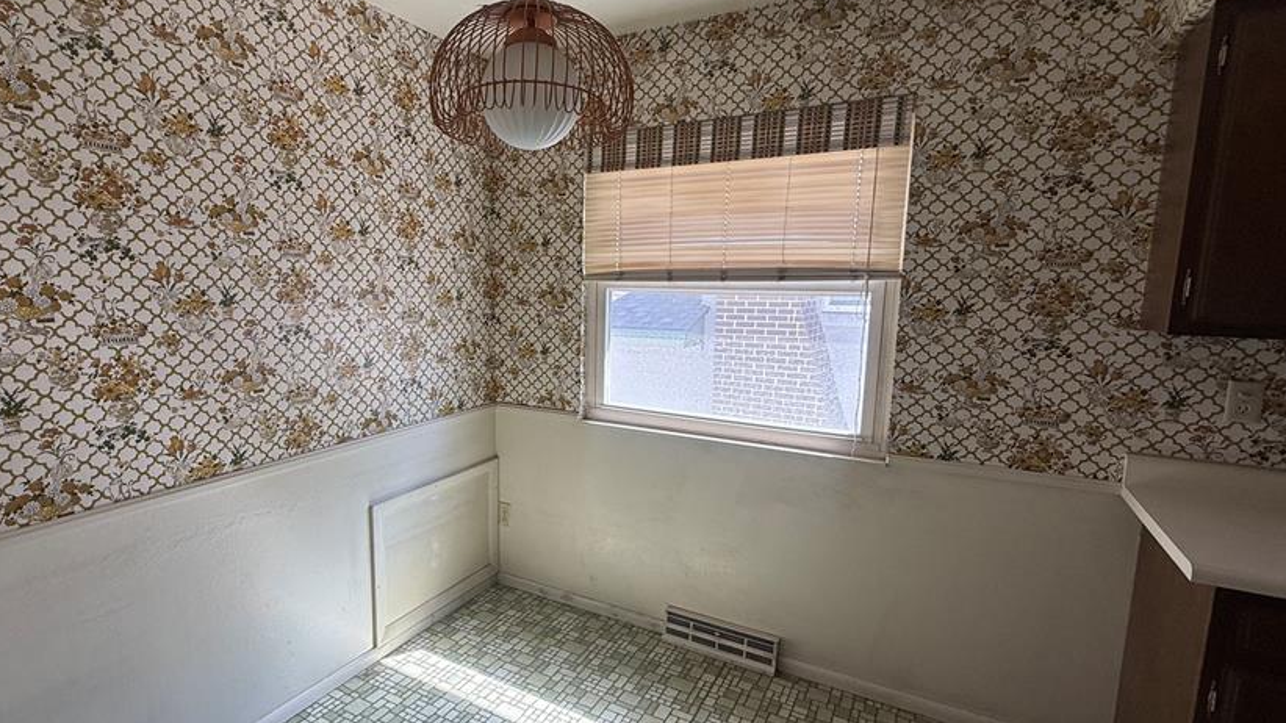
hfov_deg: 89.1
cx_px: 560
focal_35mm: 19
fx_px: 648
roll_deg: -0.7
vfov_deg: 58.3
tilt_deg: -7.9
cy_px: 375
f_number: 2.2
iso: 80
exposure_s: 1/99
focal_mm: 2.22
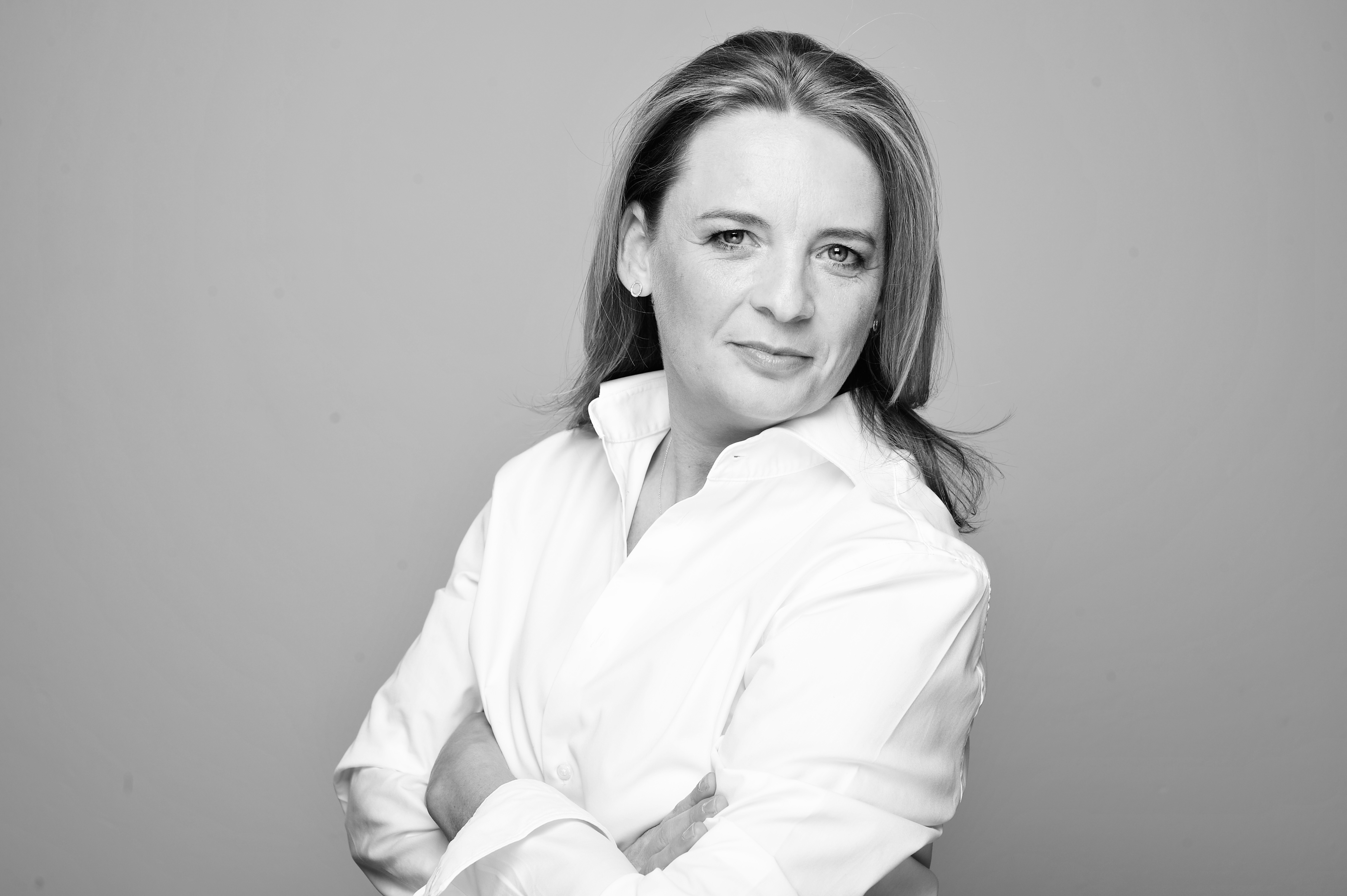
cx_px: 674
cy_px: 448
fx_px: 1870
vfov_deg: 27.0
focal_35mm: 50
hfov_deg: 39.6
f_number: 8
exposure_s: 1/125
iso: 100
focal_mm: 50
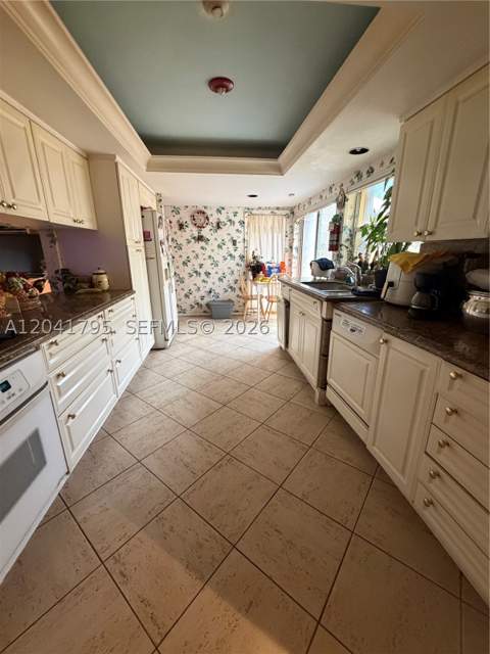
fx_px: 264
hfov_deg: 85.7
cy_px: 327
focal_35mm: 14
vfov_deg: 102.1
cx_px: 245
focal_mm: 2.22
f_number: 2.2
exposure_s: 1/60
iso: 500
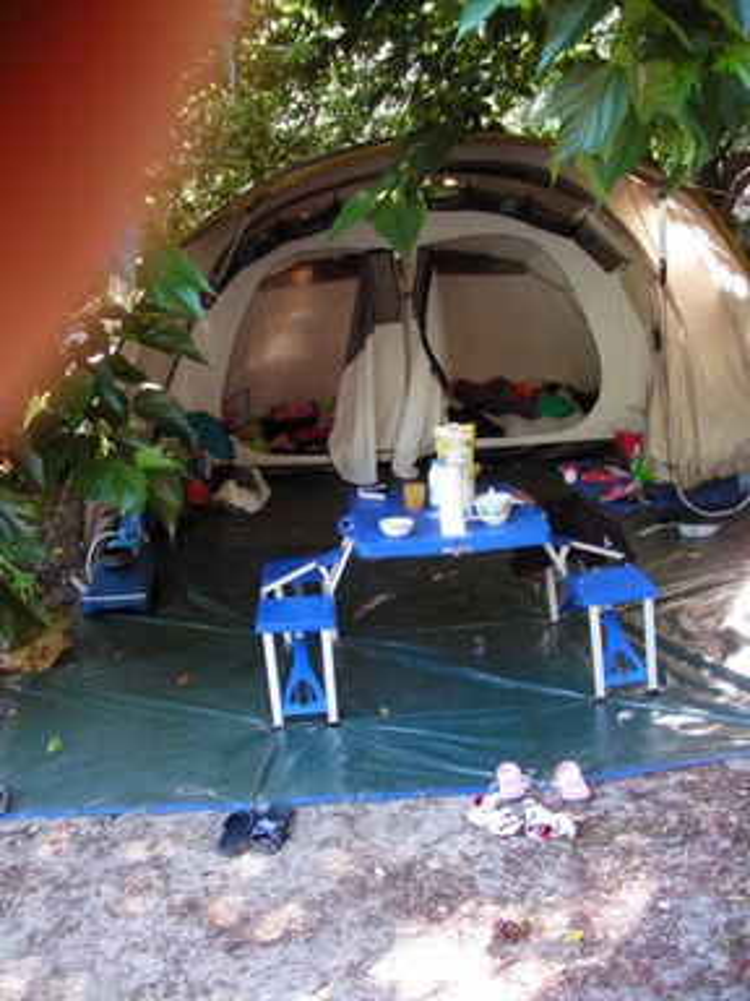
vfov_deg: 49.0
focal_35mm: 38
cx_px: 375
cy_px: 500
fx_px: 1098
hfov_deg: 37.7
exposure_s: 1/30
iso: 203
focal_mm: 6.3
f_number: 3.5
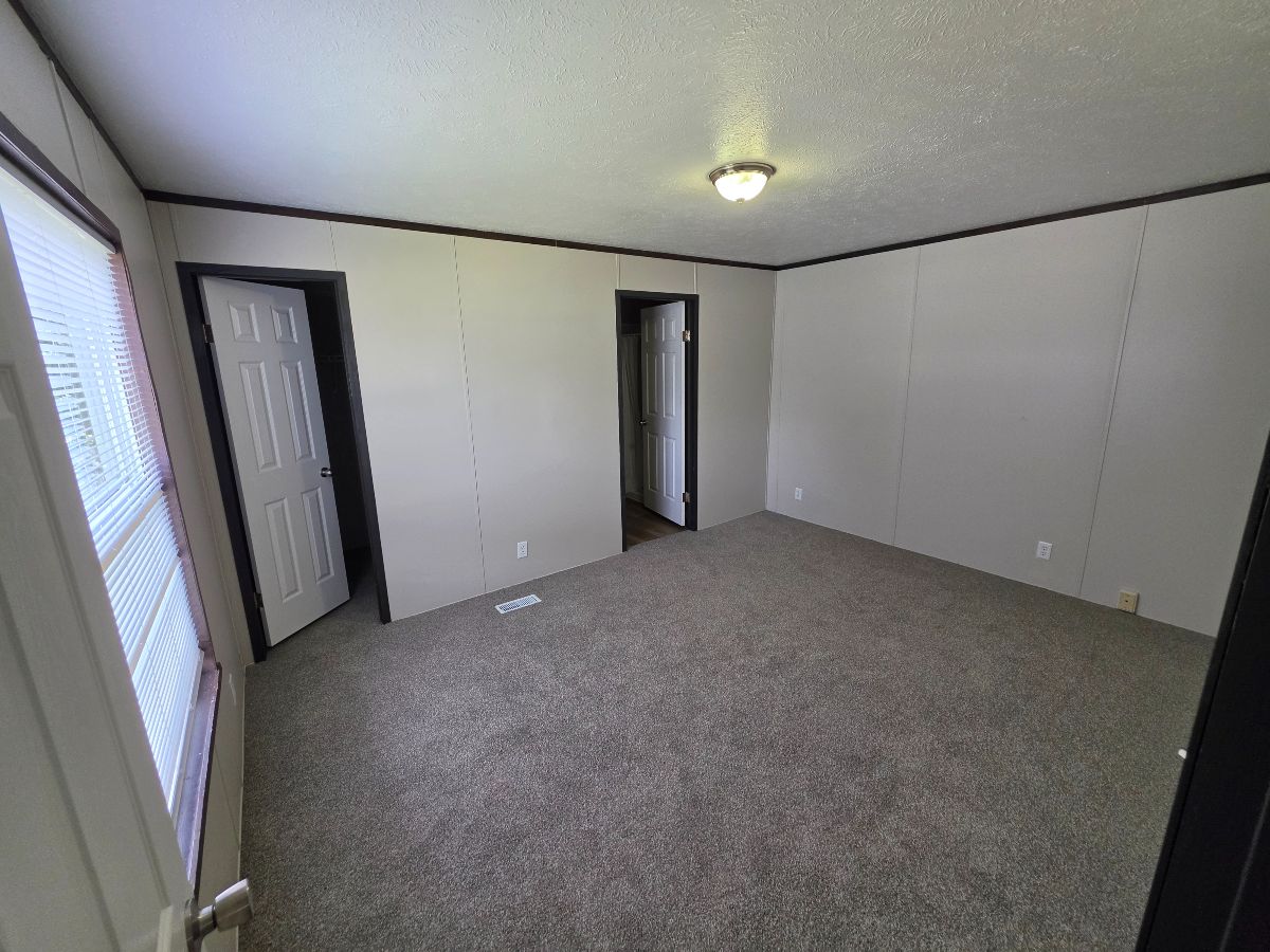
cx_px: 635
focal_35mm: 13
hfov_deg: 106.2
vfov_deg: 89.9
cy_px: 476
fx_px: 477
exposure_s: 1/120
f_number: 1.9
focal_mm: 2.2
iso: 80
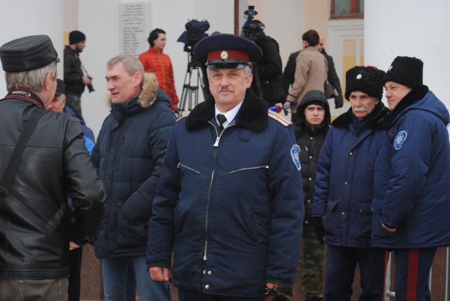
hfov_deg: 24.6
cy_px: 150
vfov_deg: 16.6
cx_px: 225
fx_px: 1032
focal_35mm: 82
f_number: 5.6
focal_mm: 55
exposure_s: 1/60
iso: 200
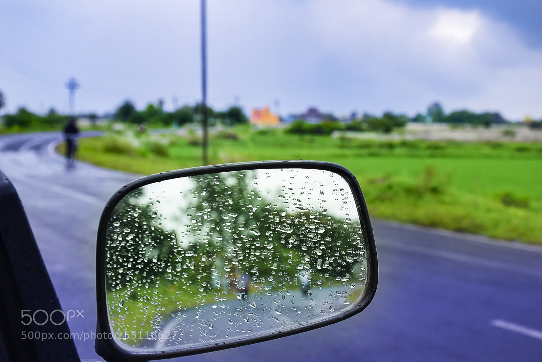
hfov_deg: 37.8
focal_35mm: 52
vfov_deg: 25.8
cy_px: 181
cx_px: 271
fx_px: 790
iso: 200
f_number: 9
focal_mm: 35
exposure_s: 1/320
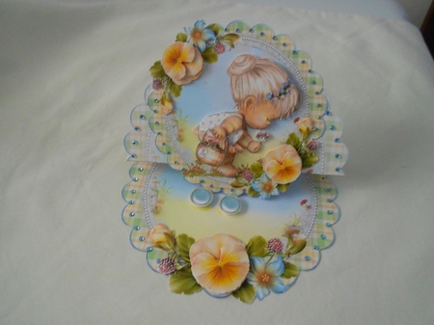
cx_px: 217
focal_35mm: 29
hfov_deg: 61.7
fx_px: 363
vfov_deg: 48.2
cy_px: 162
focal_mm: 5.1
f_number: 3.4
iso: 400
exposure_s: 1/10
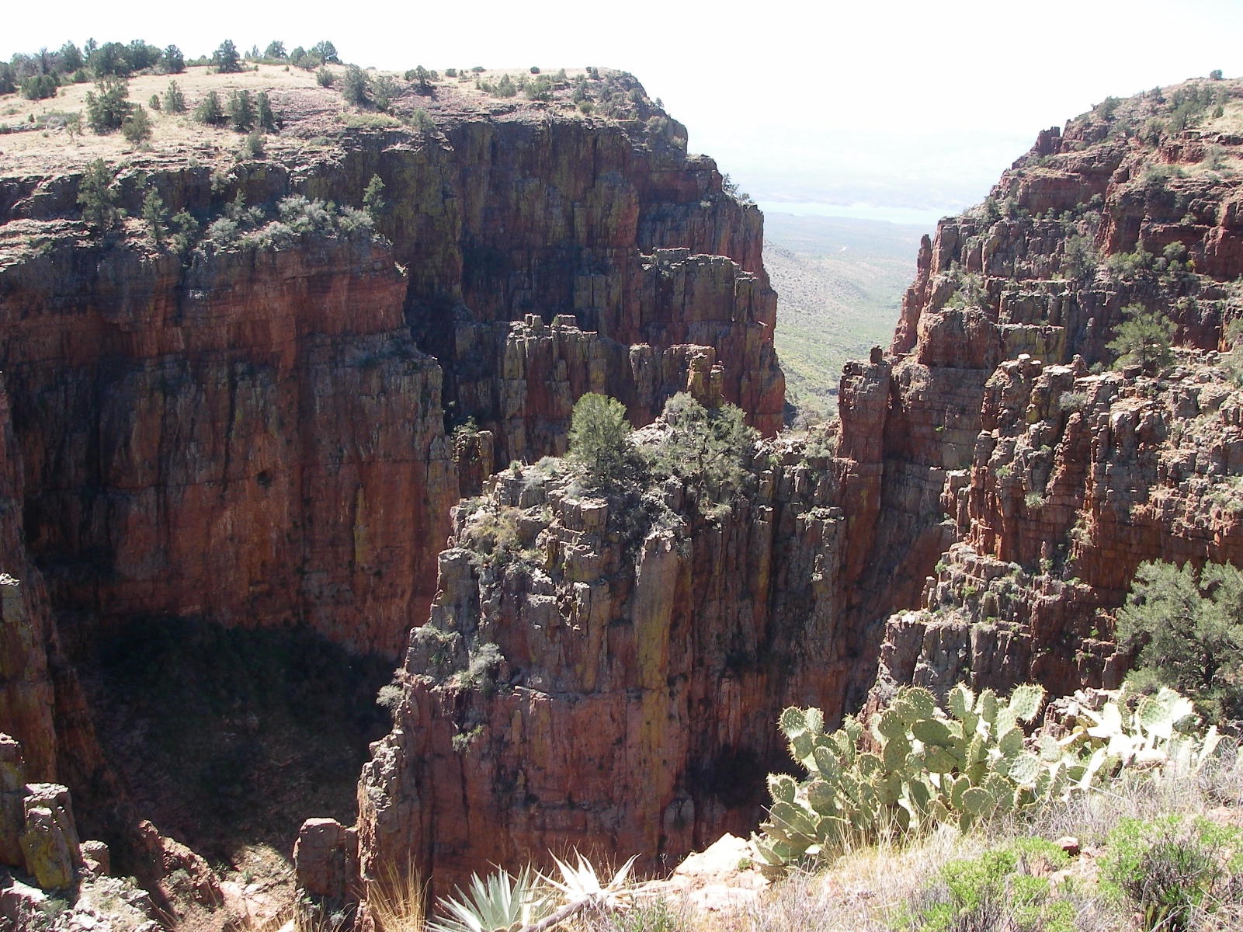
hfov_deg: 49.0
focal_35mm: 38
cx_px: 622
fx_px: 1364
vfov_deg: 37.7
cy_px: 466
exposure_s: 1/60
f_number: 6.6
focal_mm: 6.3
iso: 64
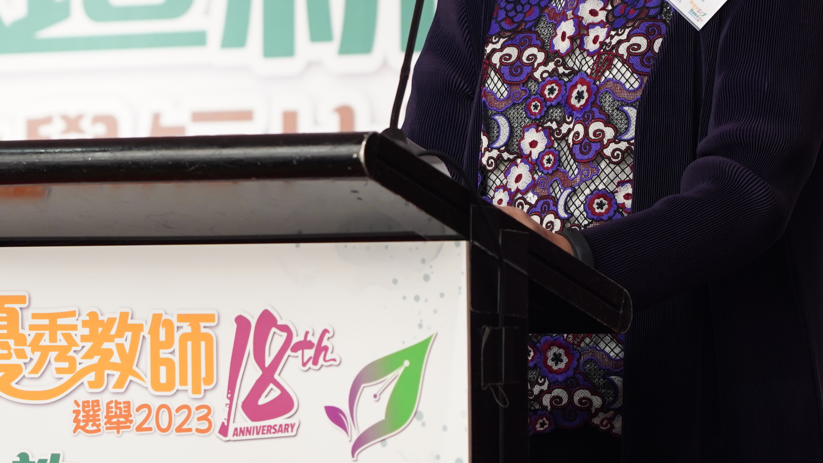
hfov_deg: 9.2
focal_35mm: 235
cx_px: 232
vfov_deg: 5.2
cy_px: 76
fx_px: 5128
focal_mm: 105
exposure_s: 1/125
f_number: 4
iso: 1250
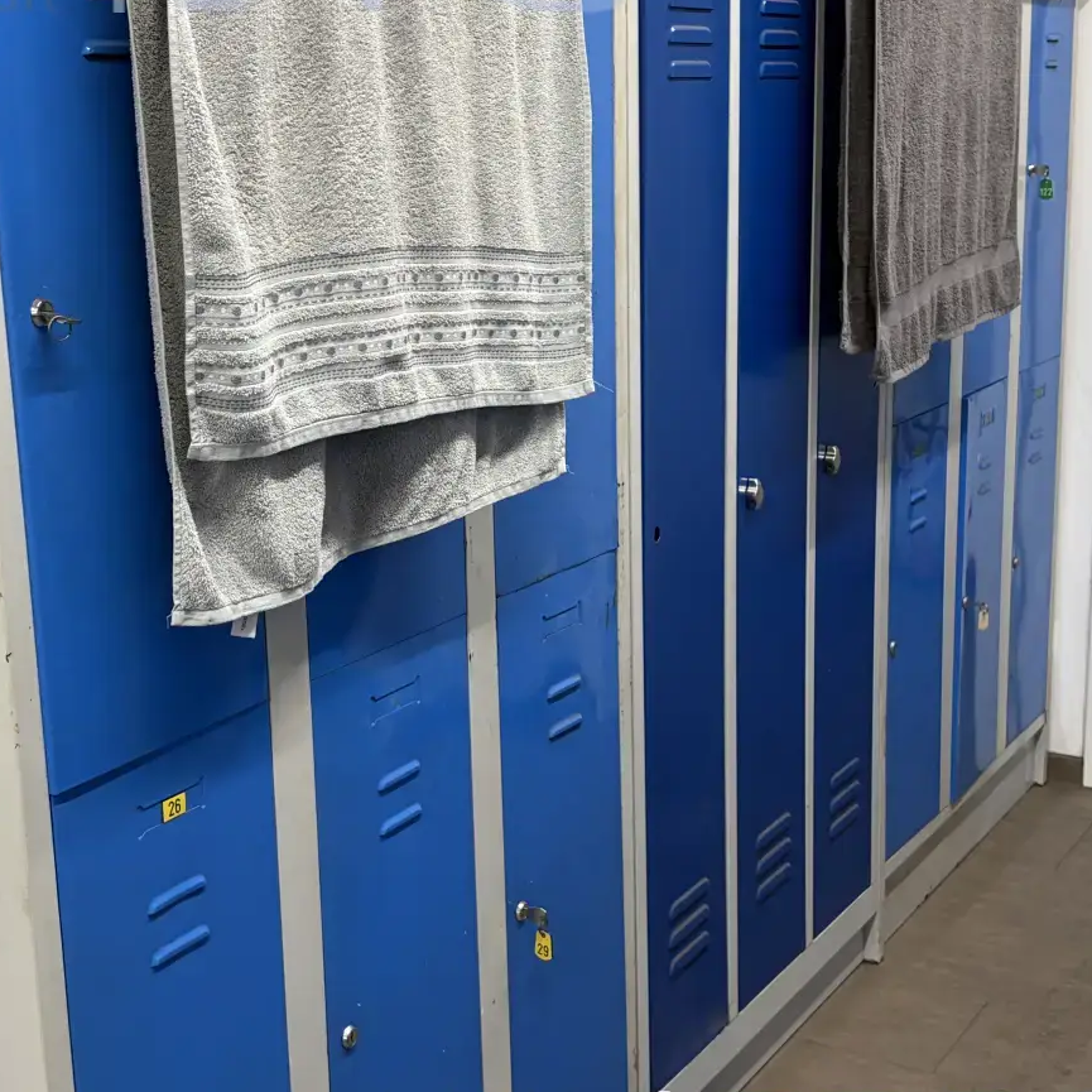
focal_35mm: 51
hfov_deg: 33.3
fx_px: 1820
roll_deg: +2.5
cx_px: 458
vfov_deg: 33.4
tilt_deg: -11.8
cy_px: 552
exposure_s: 1/100
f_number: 1.6
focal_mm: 5.96
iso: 80
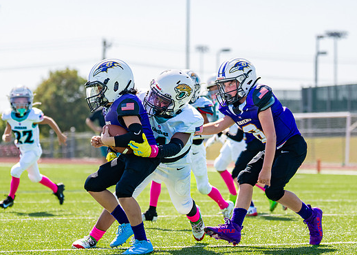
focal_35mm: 172
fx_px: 1743
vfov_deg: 8.4
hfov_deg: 11.7
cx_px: 145
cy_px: 138
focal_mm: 95
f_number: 2.8
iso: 100
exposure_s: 1/1600
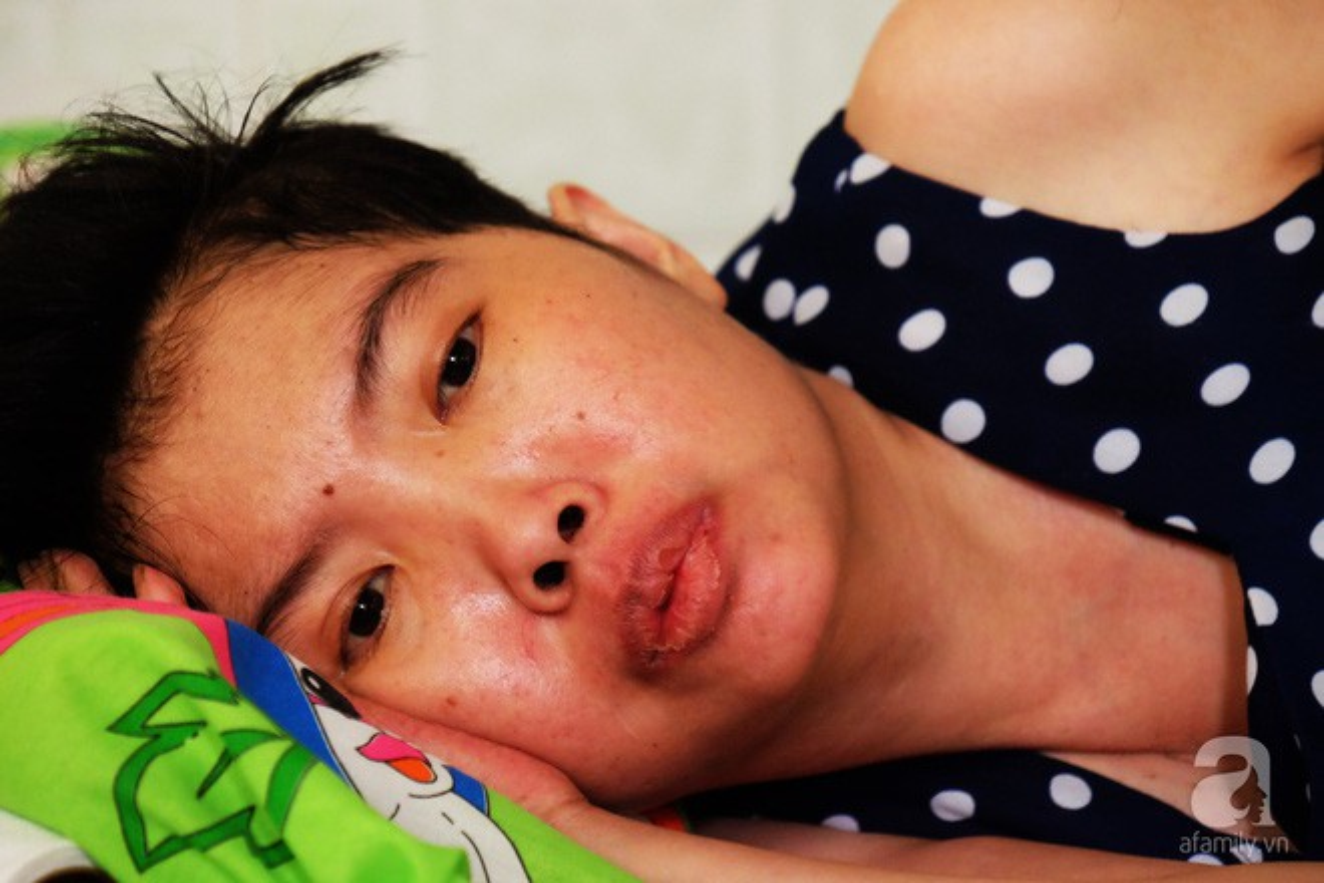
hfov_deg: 13.2
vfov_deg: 8.8
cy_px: 442
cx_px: 662
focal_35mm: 156
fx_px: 5737
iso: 5000
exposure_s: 1/30
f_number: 5.6
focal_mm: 104.2
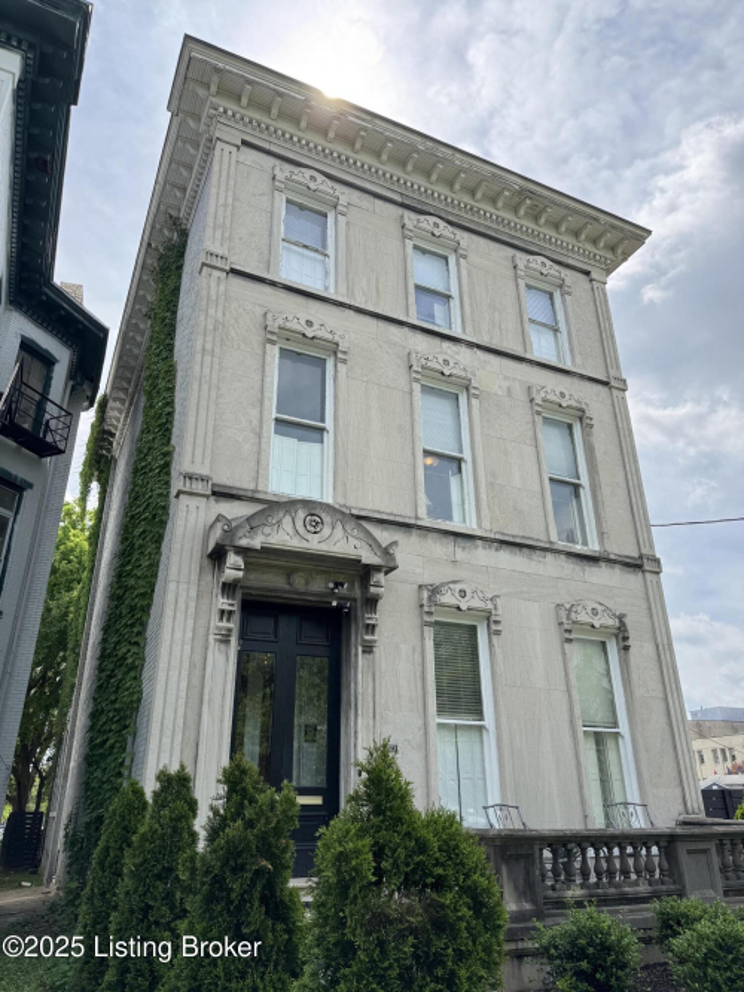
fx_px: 688
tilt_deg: +24.2
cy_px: 496
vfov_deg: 71.6
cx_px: 372
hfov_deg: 56.8
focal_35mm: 24
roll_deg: +1.4
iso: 80
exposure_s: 1/3247
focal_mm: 6.76
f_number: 1.78
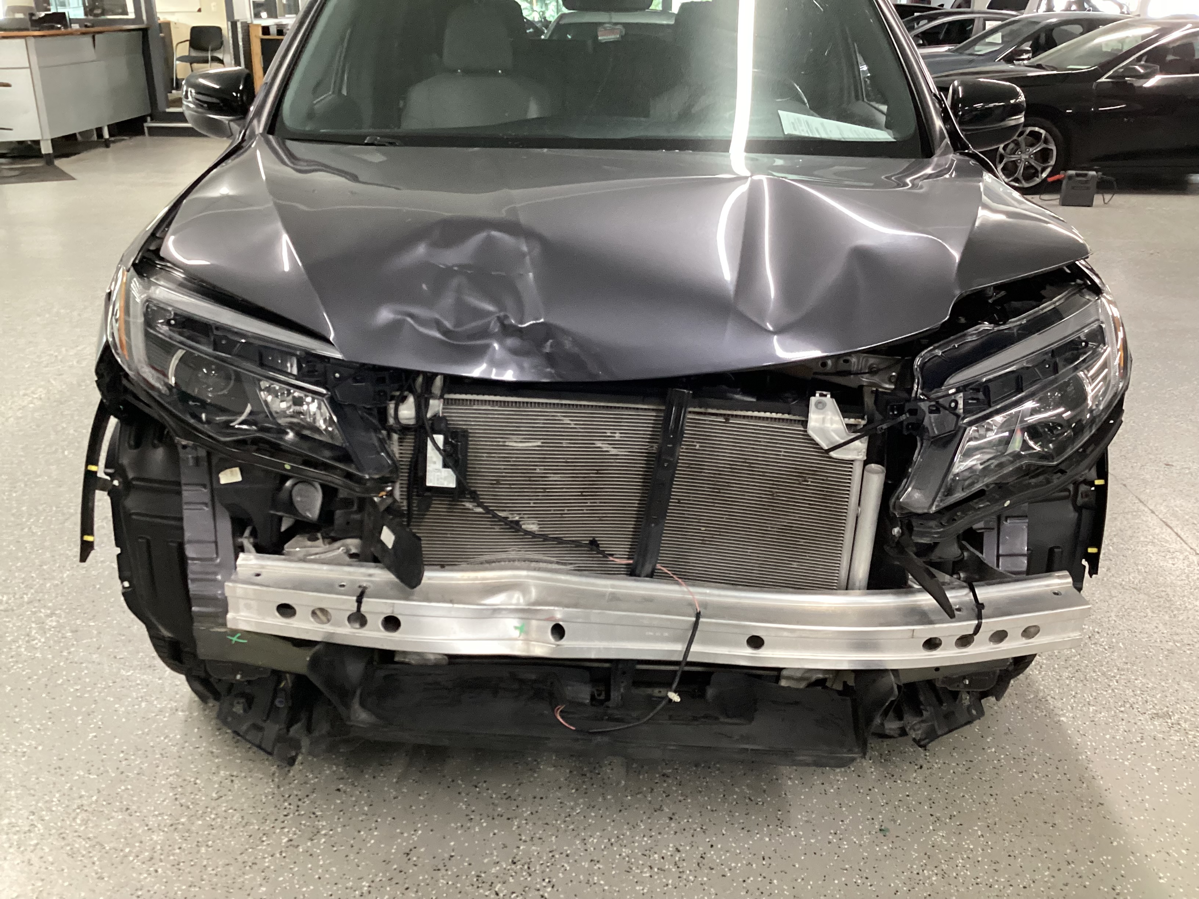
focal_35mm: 31
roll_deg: -1.2
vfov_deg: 45.4
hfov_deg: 58.4
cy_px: 450
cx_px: 600
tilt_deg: -24.8
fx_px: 1074
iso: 250
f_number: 2.4
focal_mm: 3.3
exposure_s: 1/50
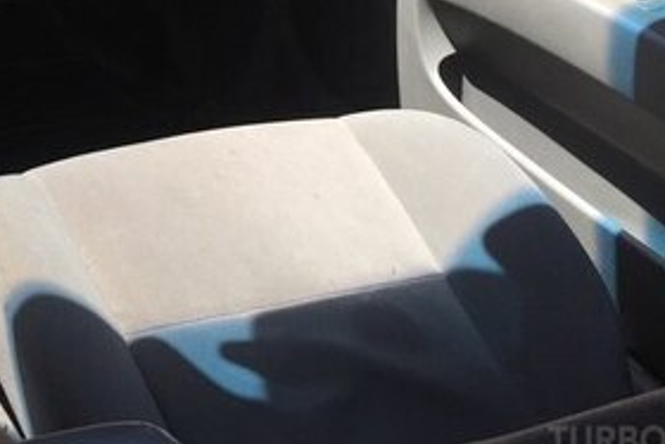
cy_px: -106
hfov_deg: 26.5
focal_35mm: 71
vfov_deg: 18.1
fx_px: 1312
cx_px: -45
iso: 32
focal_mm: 4.15
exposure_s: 1/549
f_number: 2.2
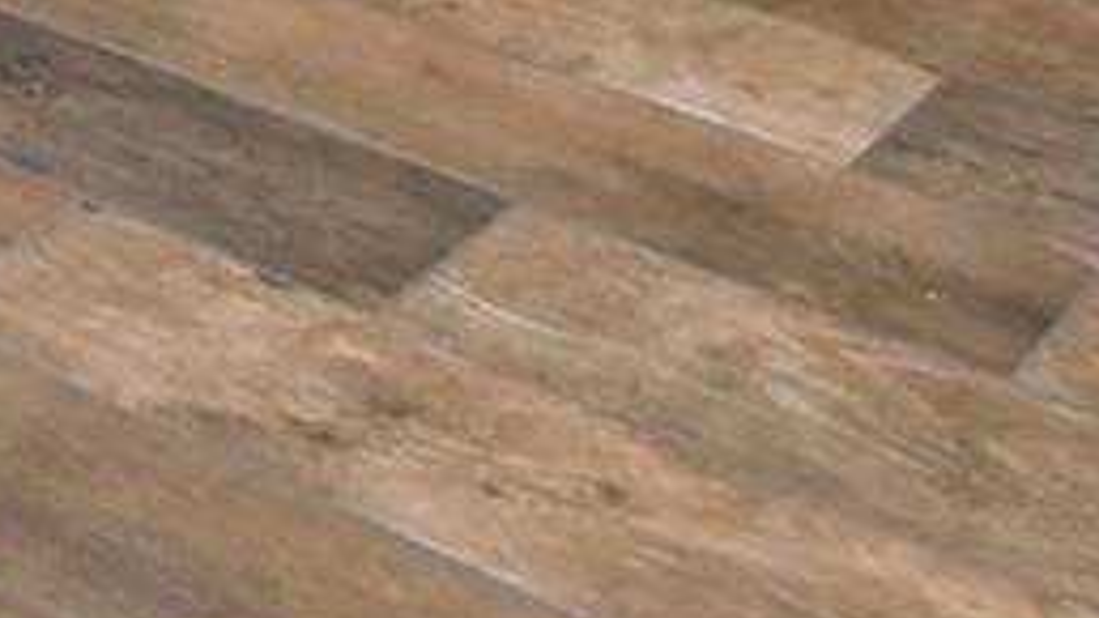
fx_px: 3030
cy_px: -1426
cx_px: -319
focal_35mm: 104
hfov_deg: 19.1
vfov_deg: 8.8
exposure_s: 1/3
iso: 100
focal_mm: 16
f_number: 8
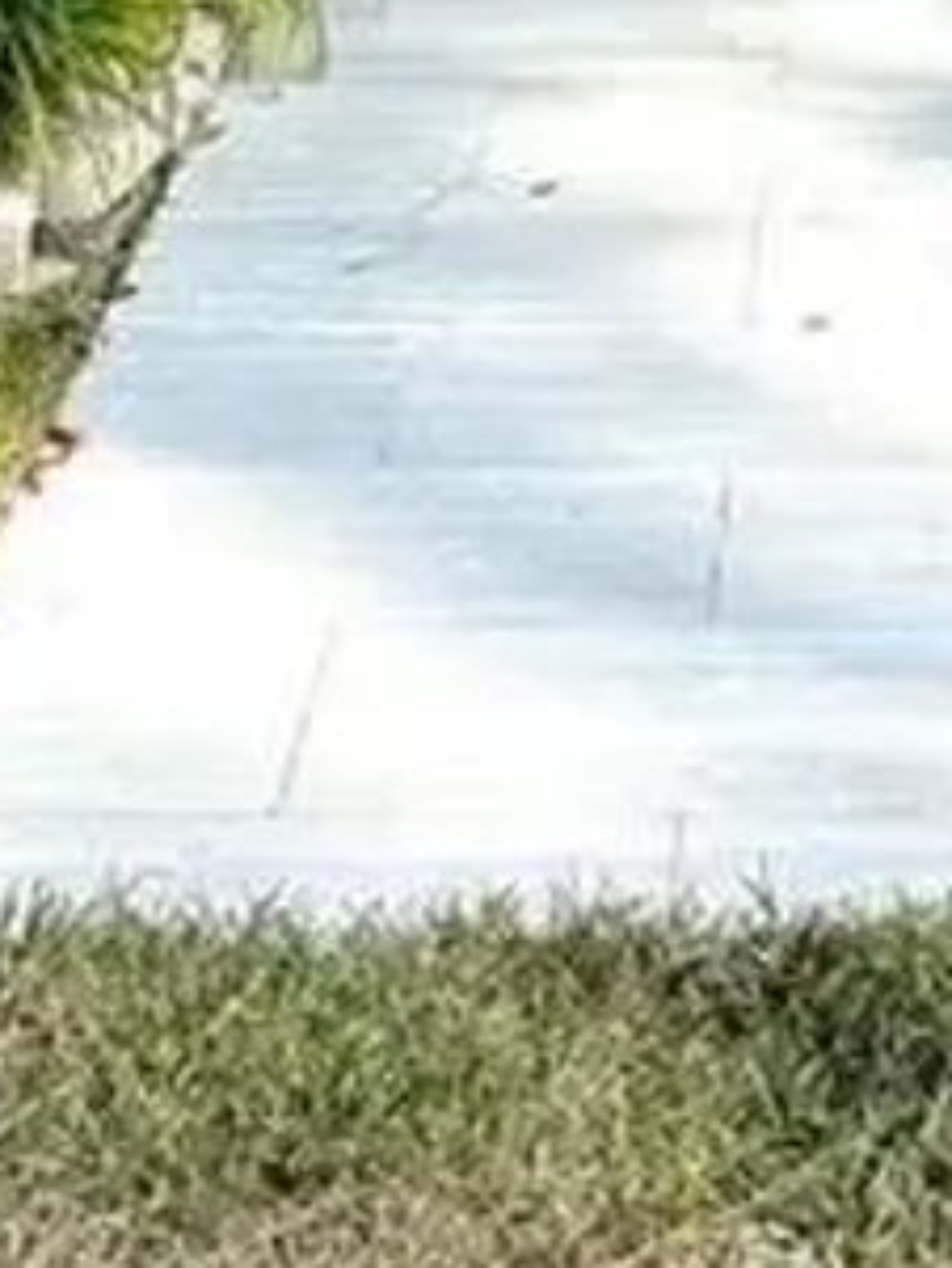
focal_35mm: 118
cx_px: 1154
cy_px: -1342
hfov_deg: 12.3
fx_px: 4324
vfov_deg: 13.9
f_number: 1.5
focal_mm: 5.7
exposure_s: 1/3077
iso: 50
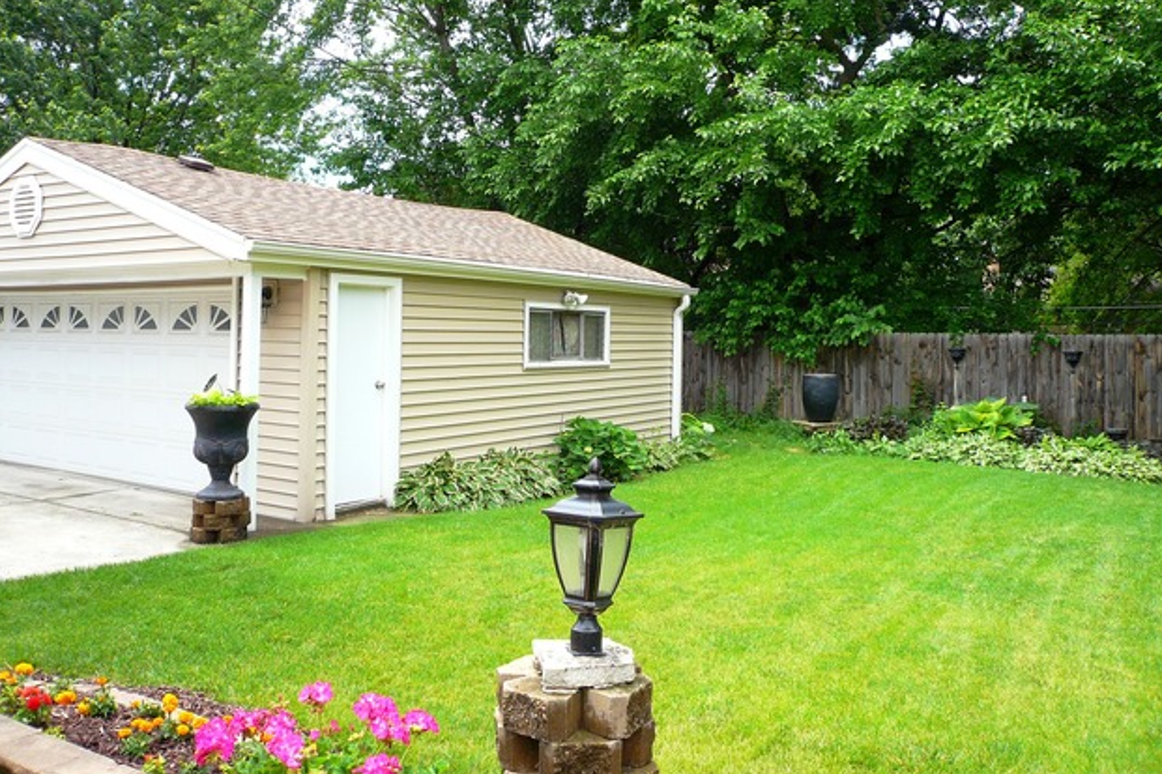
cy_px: 327
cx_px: 582
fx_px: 968
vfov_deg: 43.5
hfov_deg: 61.9
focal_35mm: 30
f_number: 2.8
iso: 100
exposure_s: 1/320
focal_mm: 4.6
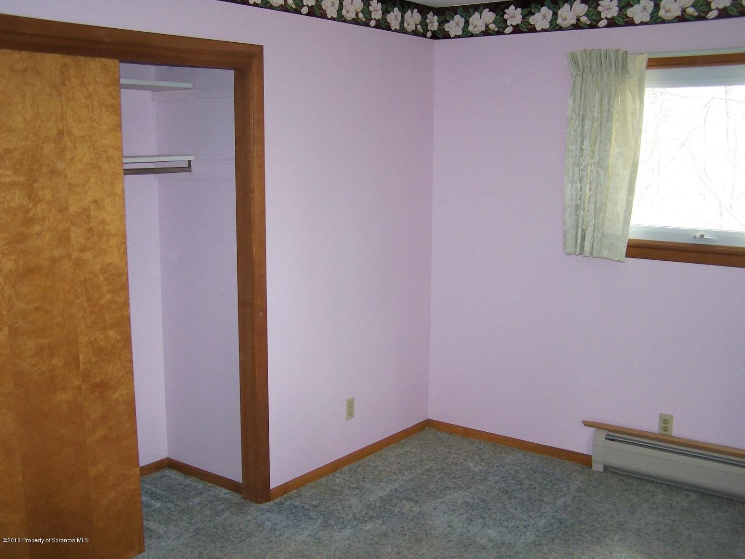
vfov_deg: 37.7
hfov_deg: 49.0
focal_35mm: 38
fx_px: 818
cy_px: 280
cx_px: 372
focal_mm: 6.3
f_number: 2.8
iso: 140
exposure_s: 1/60
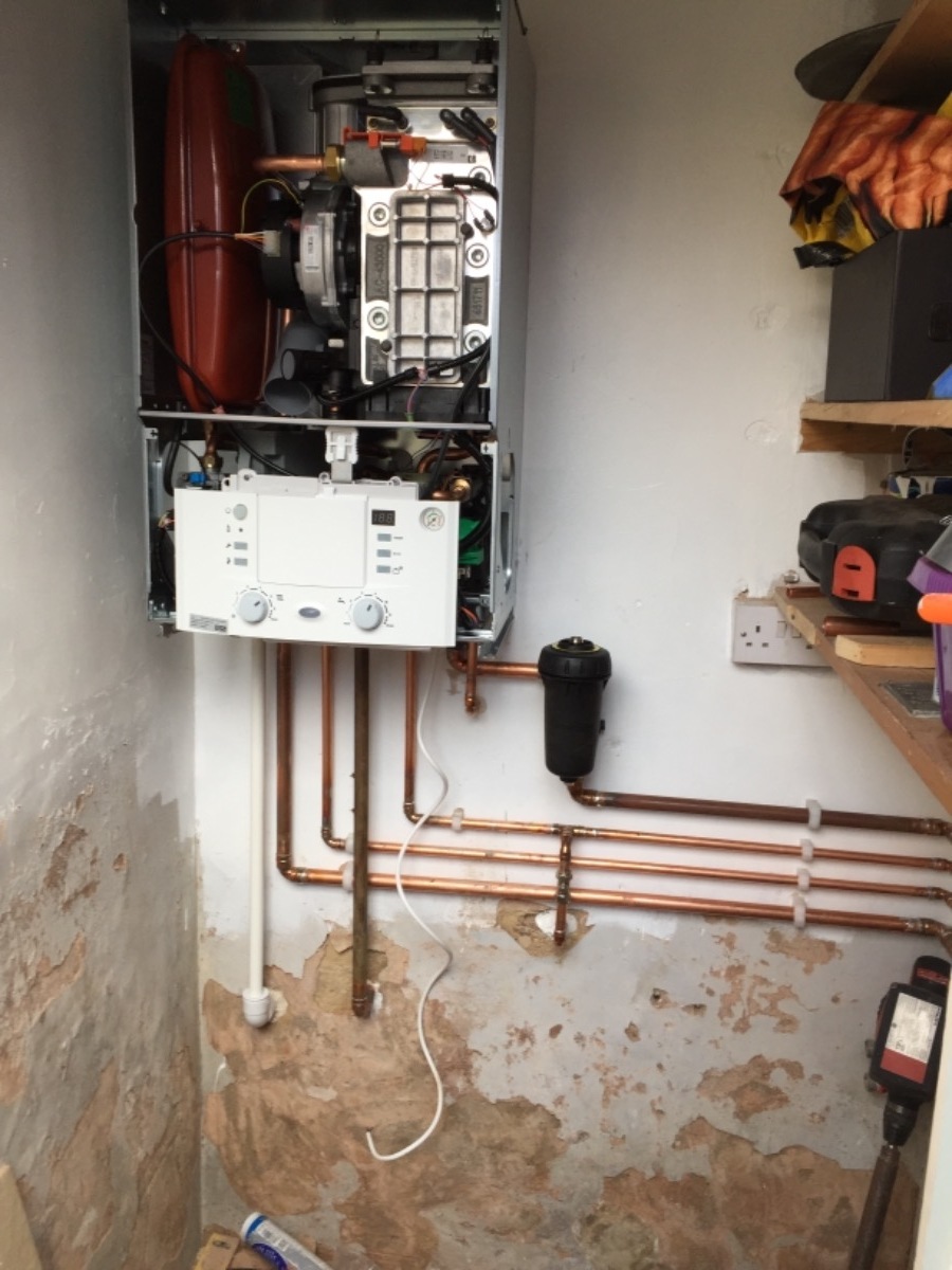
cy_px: 635
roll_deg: -1.7
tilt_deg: -10.0
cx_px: 476
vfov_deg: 61.7
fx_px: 1063
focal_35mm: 29
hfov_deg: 48.2
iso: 40
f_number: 2.2
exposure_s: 1/50
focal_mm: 4.15
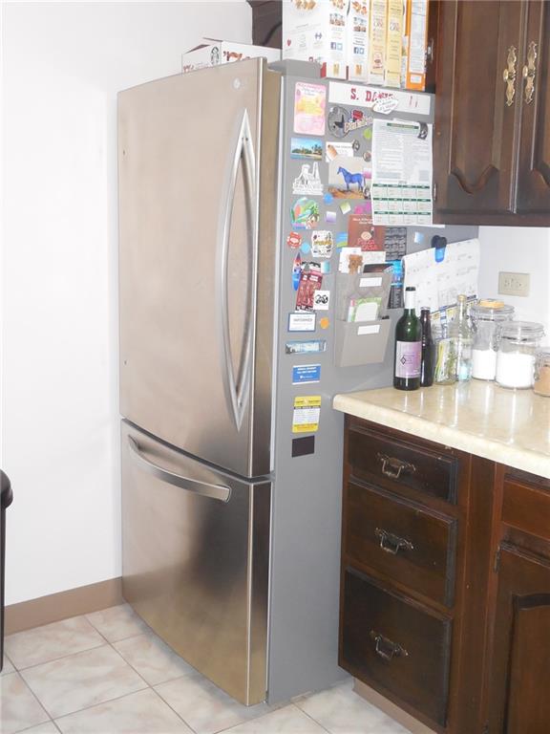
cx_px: 275
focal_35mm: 39
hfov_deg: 36.8
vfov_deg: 47.9
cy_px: 367
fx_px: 826
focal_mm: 7
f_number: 3.8
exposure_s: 1/30
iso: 400
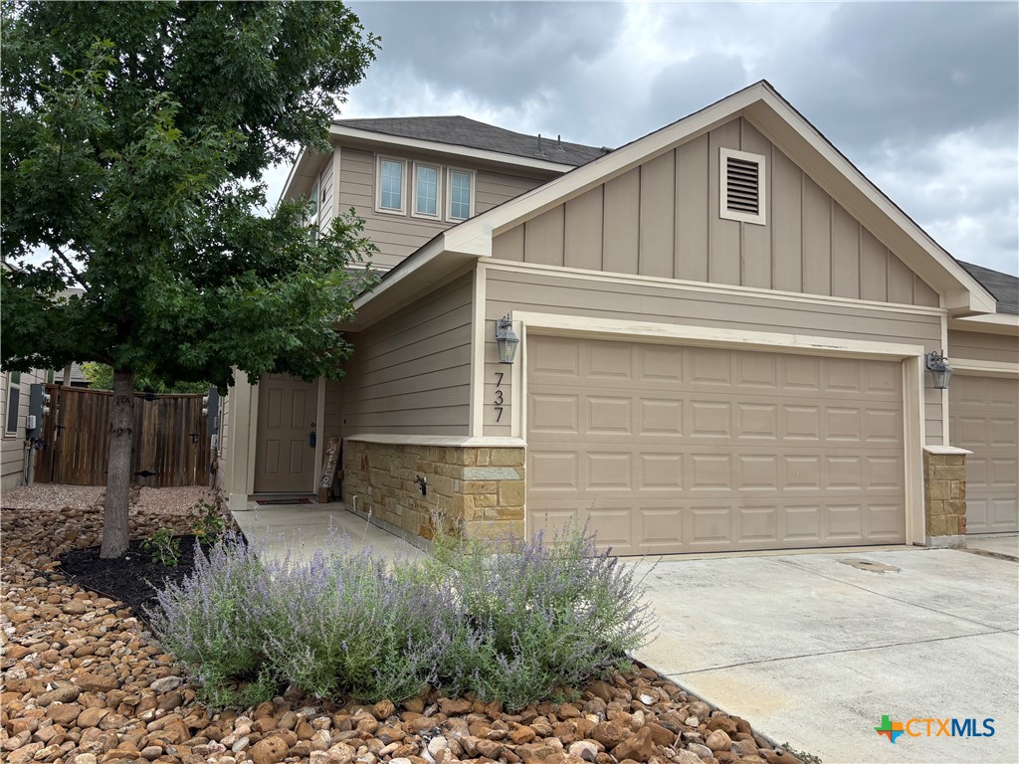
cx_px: 510
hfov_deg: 67.3
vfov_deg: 53.1
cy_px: 382
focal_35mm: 26
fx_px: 765
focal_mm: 5.96
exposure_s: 1/1164
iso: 50
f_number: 1.6
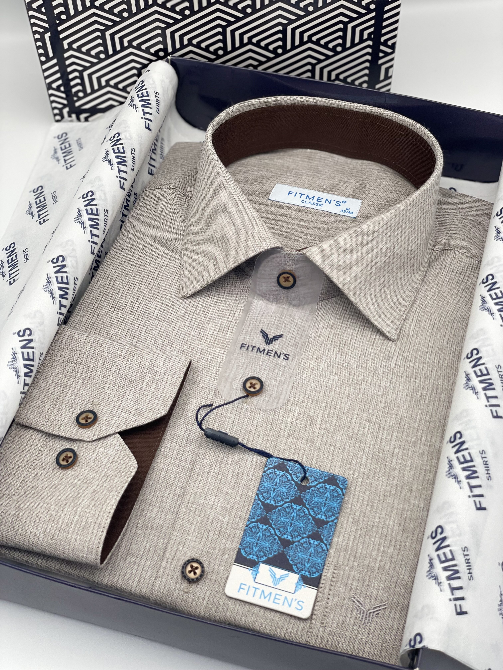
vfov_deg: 36.8
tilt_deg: -53.8
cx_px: 252
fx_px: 1007
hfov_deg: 28.0
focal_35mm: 52
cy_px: 335
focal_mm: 6
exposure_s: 1/122
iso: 32
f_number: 2
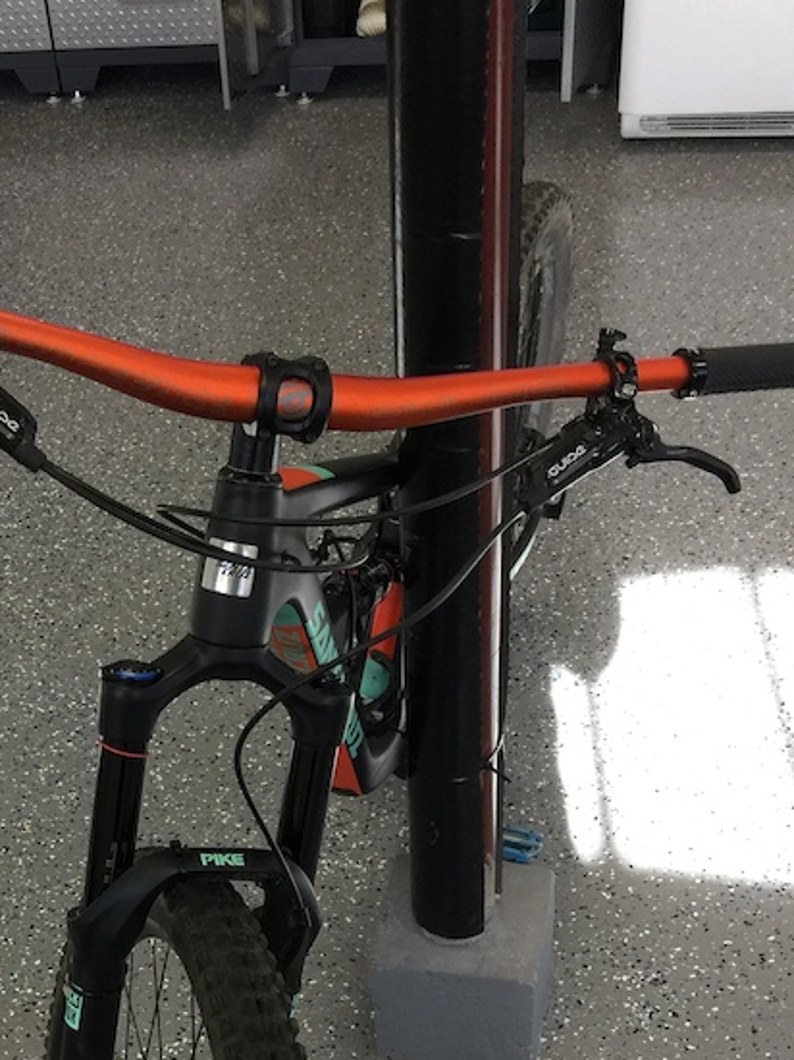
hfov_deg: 26.5
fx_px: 1653
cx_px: 162
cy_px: 927
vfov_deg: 33.9
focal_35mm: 54
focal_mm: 4.15
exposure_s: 1/30
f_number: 2.2
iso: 50
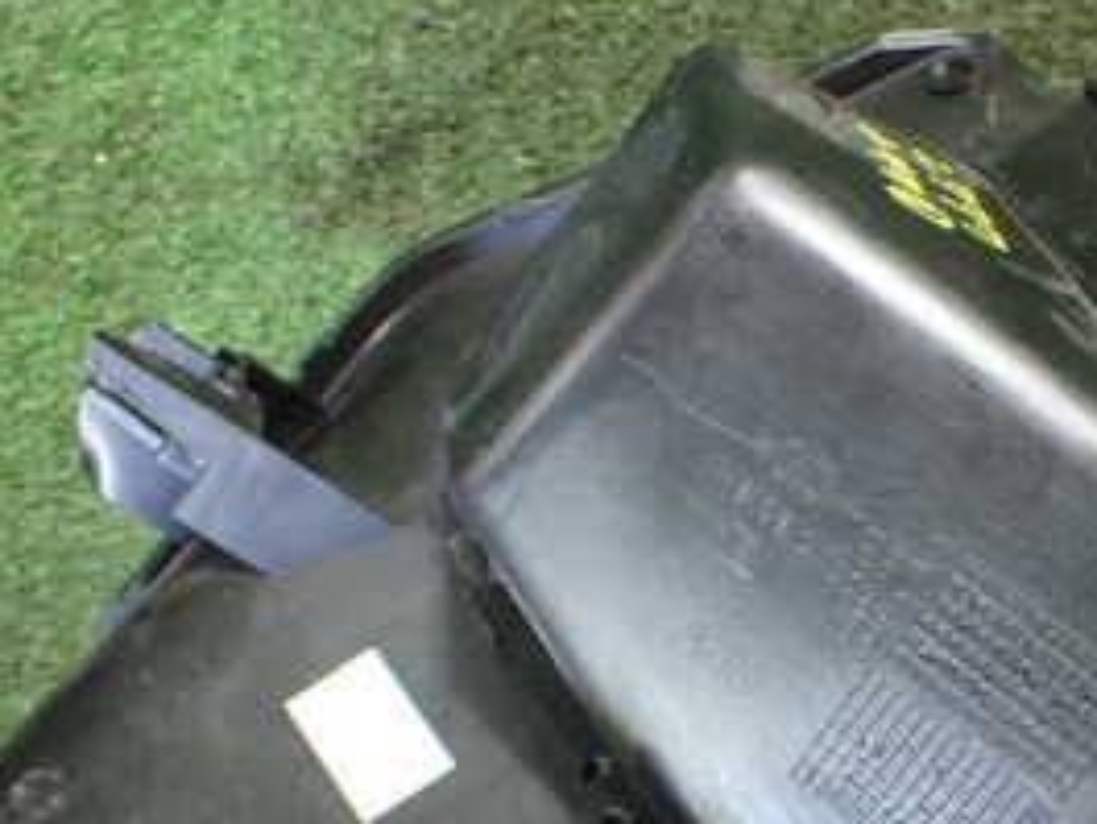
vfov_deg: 21.3
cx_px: 836
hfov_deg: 28.1
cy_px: 696
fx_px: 2156
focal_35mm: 68
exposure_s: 1/50
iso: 800
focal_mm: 5.4
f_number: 2.3
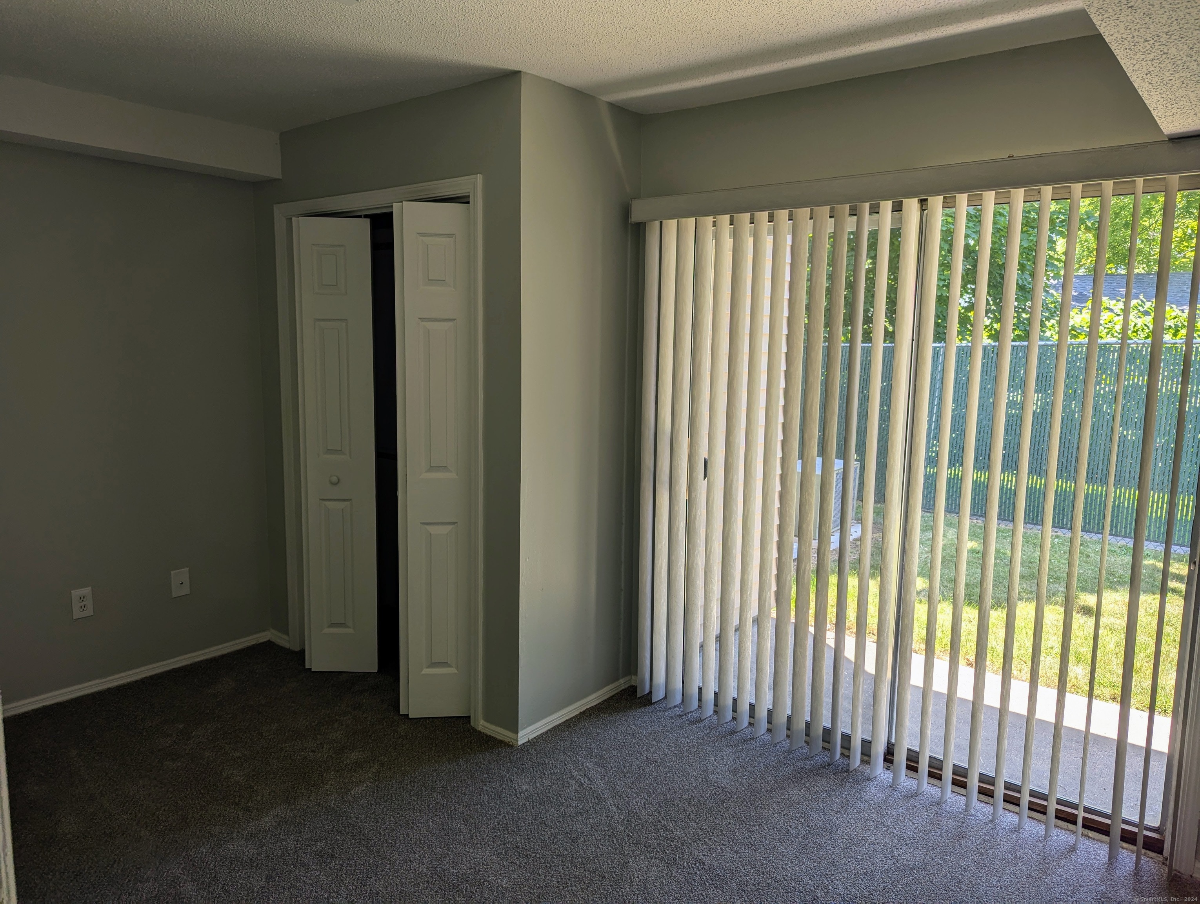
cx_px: 600
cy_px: 452
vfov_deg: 56.9
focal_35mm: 24
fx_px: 833
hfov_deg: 71.5
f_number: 1.85
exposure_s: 1/250
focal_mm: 6.81
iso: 41
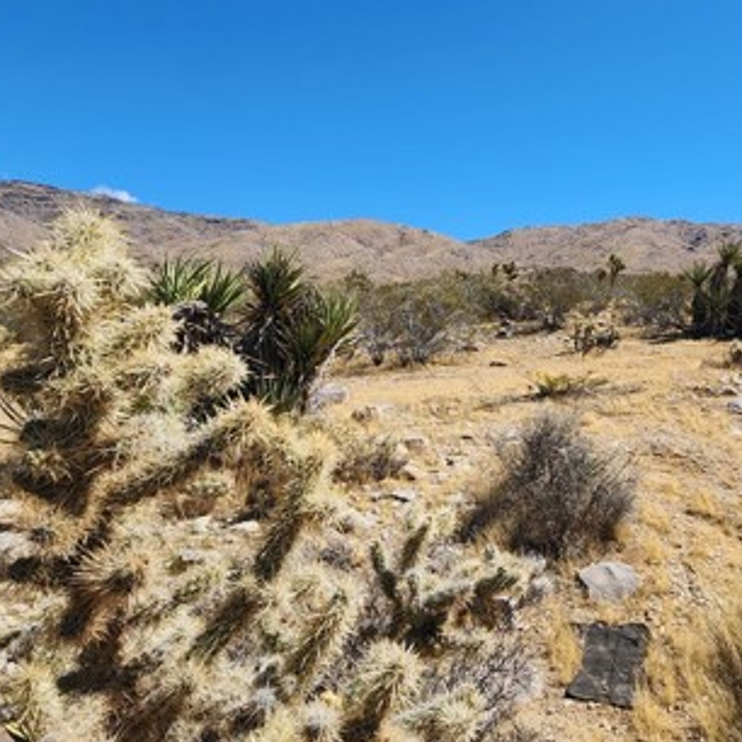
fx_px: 582
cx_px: 592
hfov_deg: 60.0
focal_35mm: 24
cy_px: 286
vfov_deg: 64.2
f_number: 2.2
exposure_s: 1/2027
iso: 50
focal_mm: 2.2
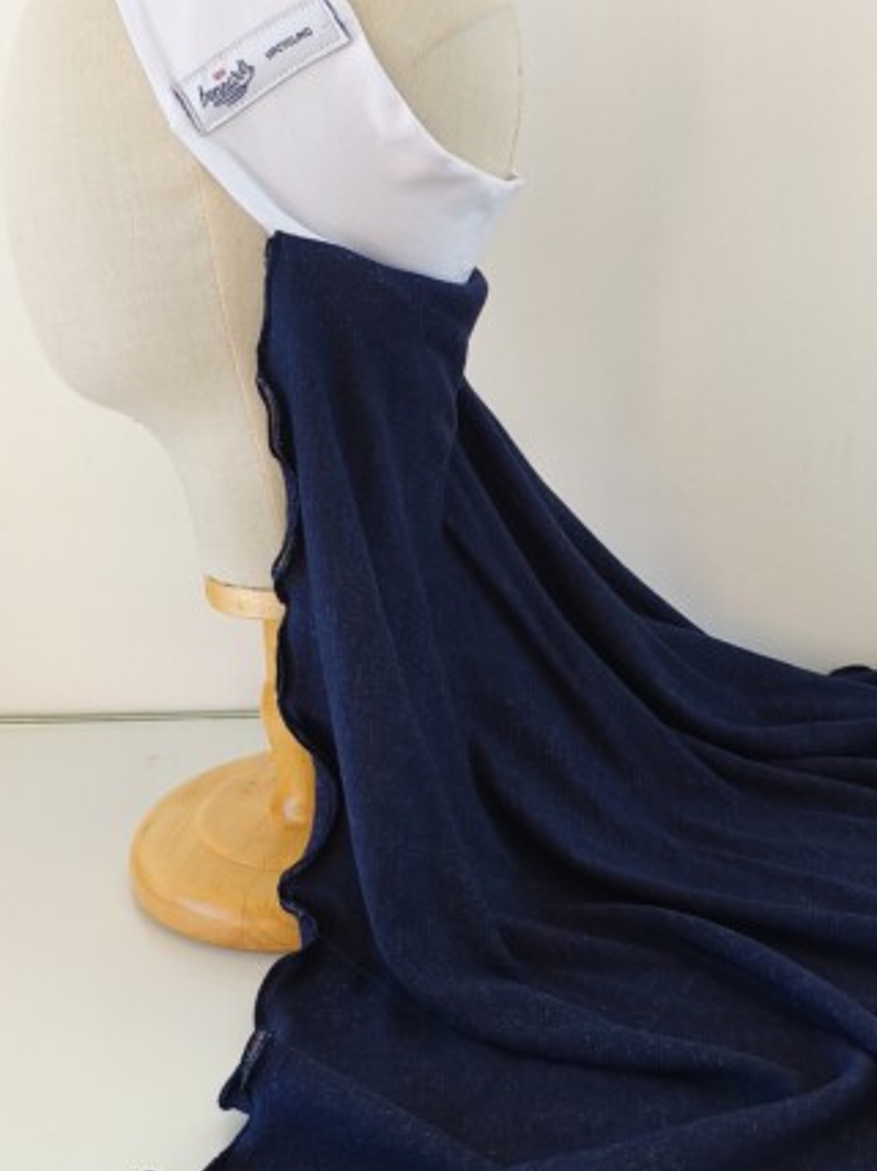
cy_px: 601
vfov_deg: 42.1
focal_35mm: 45
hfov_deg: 32.0
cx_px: 543
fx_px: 1521
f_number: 1.65
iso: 50
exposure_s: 1/50
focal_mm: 6.14
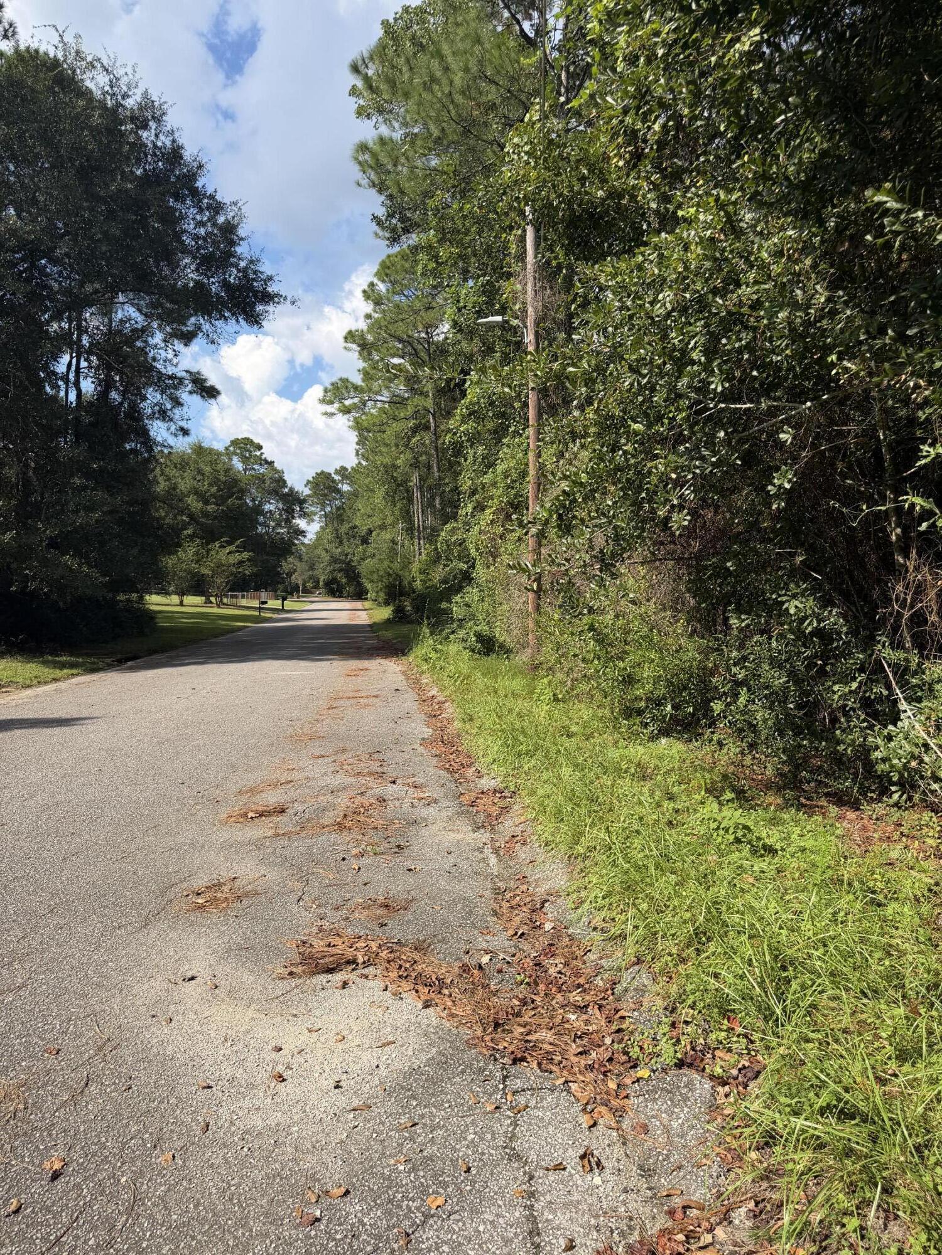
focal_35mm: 24
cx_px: 471
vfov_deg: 71.6
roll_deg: +0.8
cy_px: 628
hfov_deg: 56.8
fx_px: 871
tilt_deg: -1.4
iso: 80
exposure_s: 1/3425
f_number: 1.78
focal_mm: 6.76
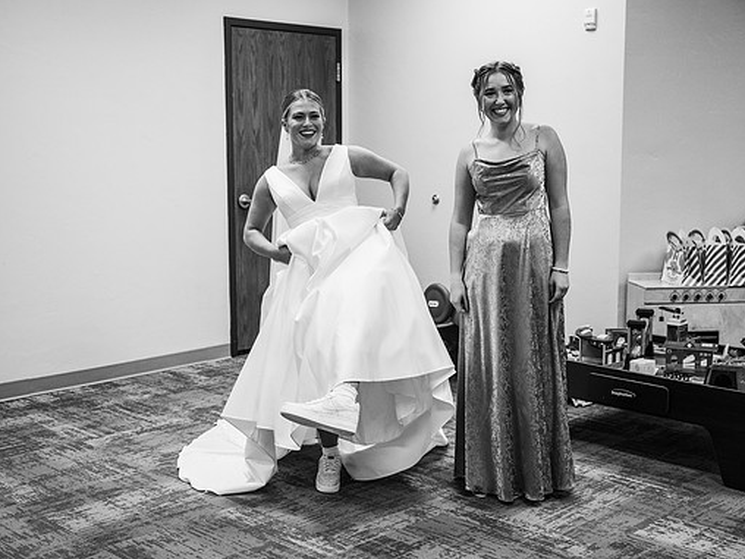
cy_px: 279
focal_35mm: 45
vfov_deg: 32.2
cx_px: 342
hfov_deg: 42.0
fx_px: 968
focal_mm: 41
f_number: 3.2
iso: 2000
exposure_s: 1/320
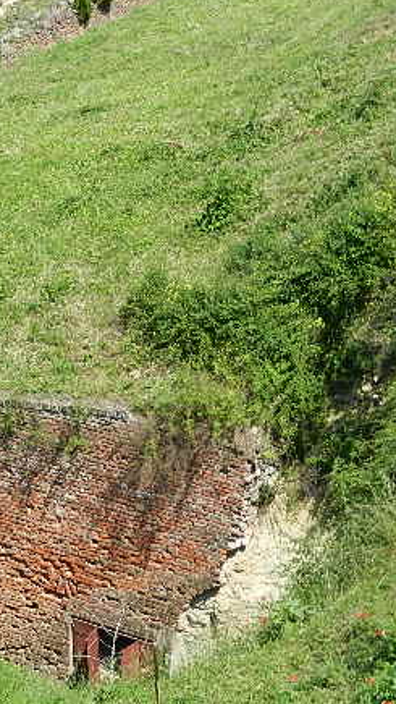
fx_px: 2033
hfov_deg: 11.0
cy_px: 354
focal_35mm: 109
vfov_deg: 19.6
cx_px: -13
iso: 160
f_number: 4.6
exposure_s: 1/800
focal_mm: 12.3
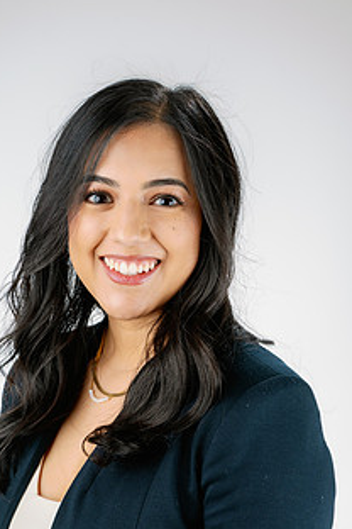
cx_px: 147
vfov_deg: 20.1
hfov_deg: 13.5
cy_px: 371
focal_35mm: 101
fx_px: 1481
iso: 125
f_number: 8
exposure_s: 1/160
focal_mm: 70
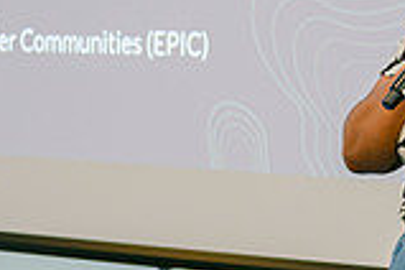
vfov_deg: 7.4
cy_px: -8
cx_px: 525
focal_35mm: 185
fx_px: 2081
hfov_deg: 10.9
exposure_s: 1/125
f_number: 2
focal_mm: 50
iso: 640
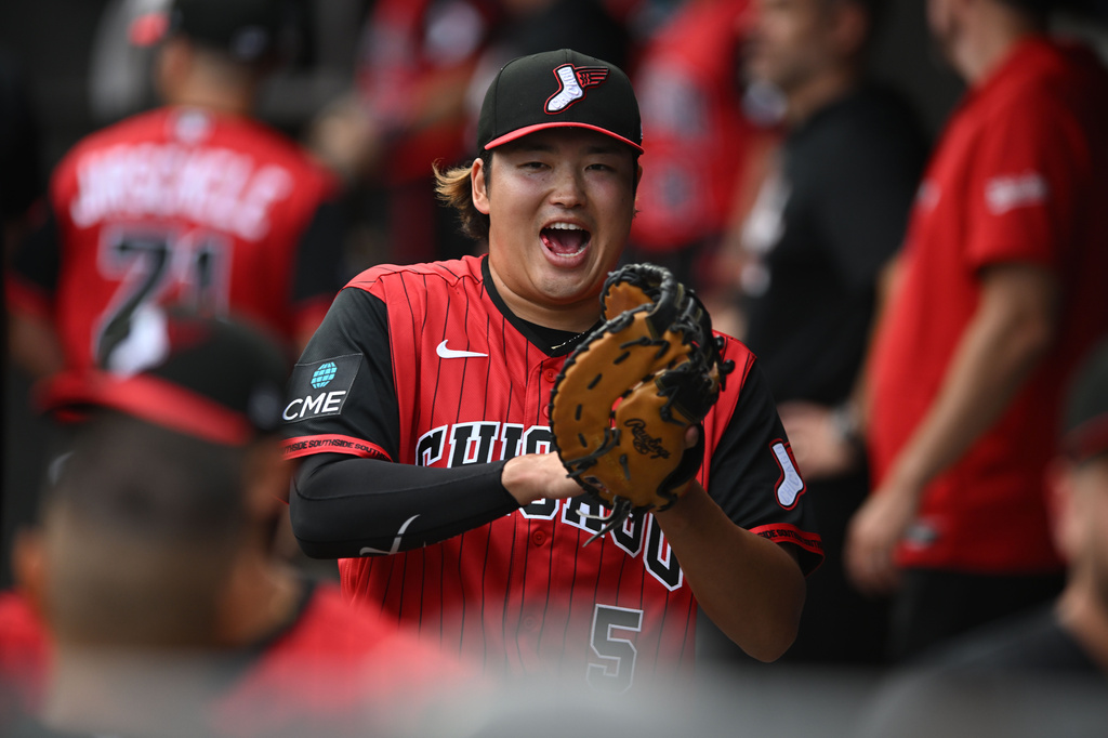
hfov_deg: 5.2
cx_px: 554
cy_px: 369
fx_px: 12306
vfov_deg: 3.4
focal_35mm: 400
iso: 640
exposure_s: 1/1250
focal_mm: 400
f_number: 3.5
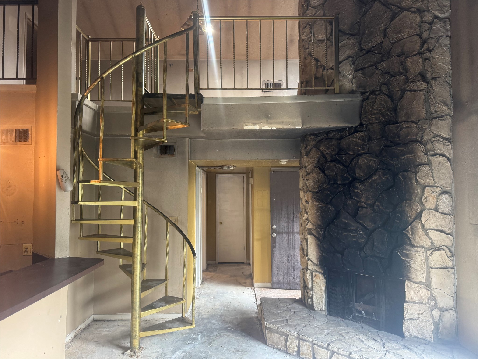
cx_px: 239
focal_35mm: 24
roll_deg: +0.0
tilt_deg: +1.3
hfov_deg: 71.6
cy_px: 180
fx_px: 331
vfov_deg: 56.8
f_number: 1.78
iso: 250
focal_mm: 6.76
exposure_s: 1/60
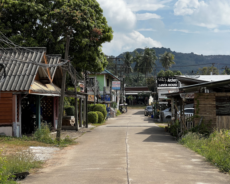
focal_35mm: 81
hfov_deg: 23.6
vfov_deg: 18.9
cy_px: 92
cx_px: 112
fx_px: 551
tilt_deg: +2.5
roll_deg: +0.8
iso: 32
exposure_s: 1/995
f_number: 2.8
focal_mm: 9
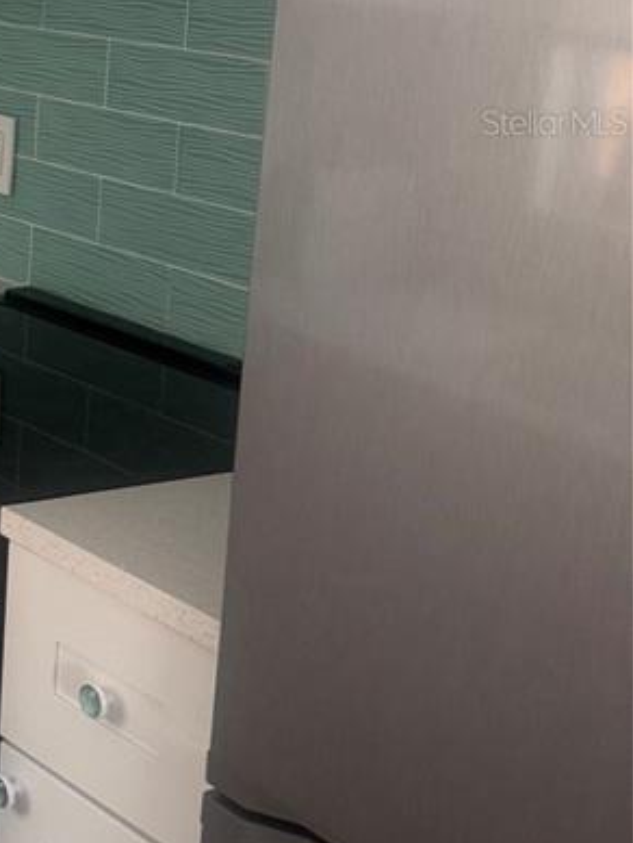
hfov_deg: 17.7
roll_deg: -0.9
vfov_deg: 25.7
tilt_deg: -7.6
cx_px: -340
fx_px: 1803
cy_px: 121
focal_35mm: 74
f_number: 1.78
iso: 200
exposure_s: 1/67
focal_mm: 6.76
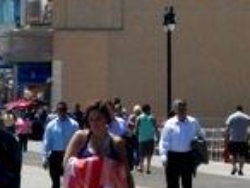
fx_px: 4355
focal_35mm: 602
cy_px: -103
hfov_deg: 3.3
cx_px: 140
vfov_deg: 2.5
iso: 80
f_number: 5.7
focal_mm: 19.8
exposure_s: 1/500
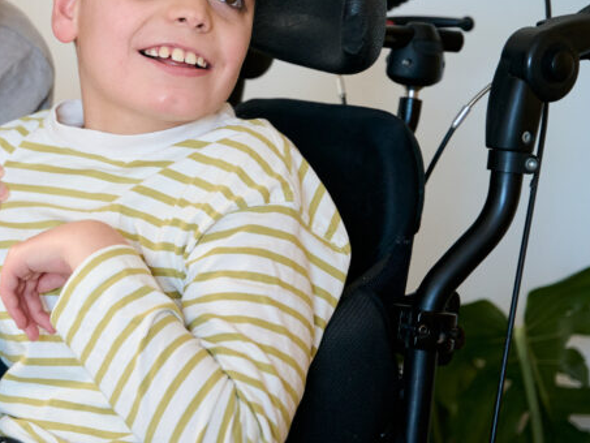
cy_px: 96
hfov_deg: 15.2
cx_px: -65
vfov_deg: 11.7
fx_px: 2159
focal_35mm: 127
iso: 1600
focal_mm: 58.3
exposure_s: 1/400
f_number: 2.8
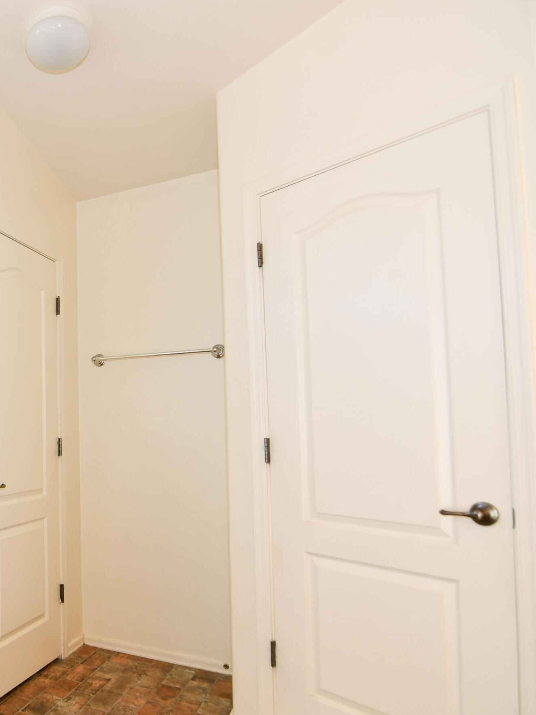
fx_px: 537
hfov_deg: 42.4
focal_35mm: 26
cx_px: -46
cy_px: 388
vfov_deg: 67.2
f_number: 4.5
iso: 200
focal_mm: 11
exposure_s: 1/80
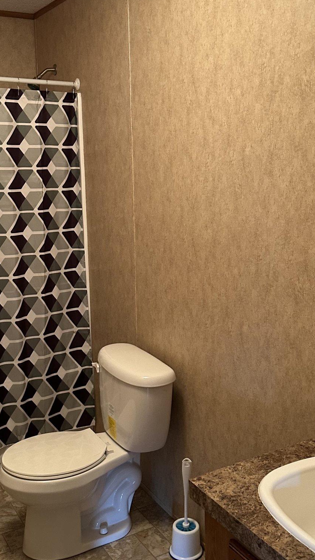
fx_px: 594
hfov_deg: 29.7
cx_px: 165
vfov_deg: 50.4
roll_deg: -1.1
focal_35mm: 40
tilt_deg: -8.2
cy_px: 251
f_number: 1.78
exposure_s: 1/60
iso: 400
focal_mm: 6.86
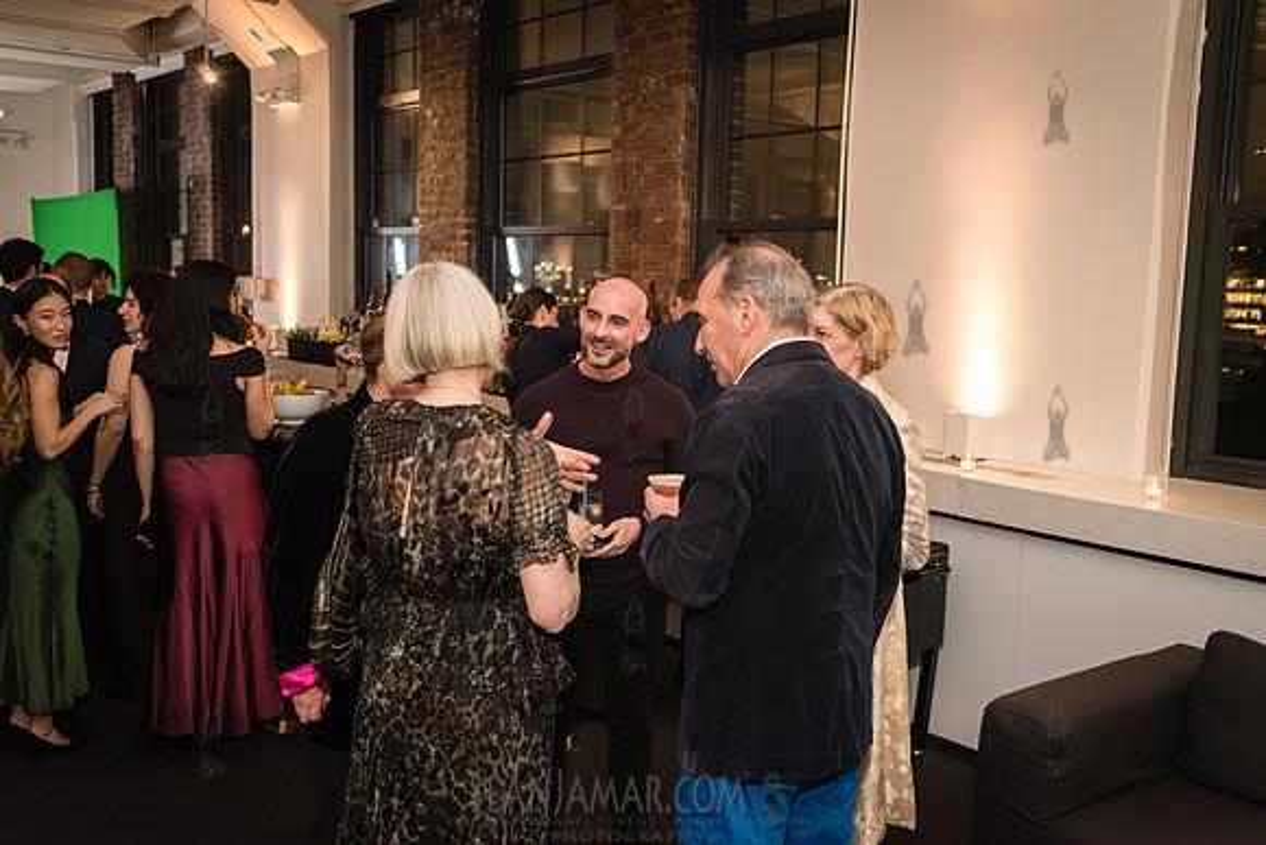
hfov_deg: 54.4
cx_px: 633
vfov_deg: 37.9
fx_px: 1231
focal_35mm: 35
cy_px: 422
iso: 8000
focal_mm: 35
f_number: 3.2
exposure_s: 1/250
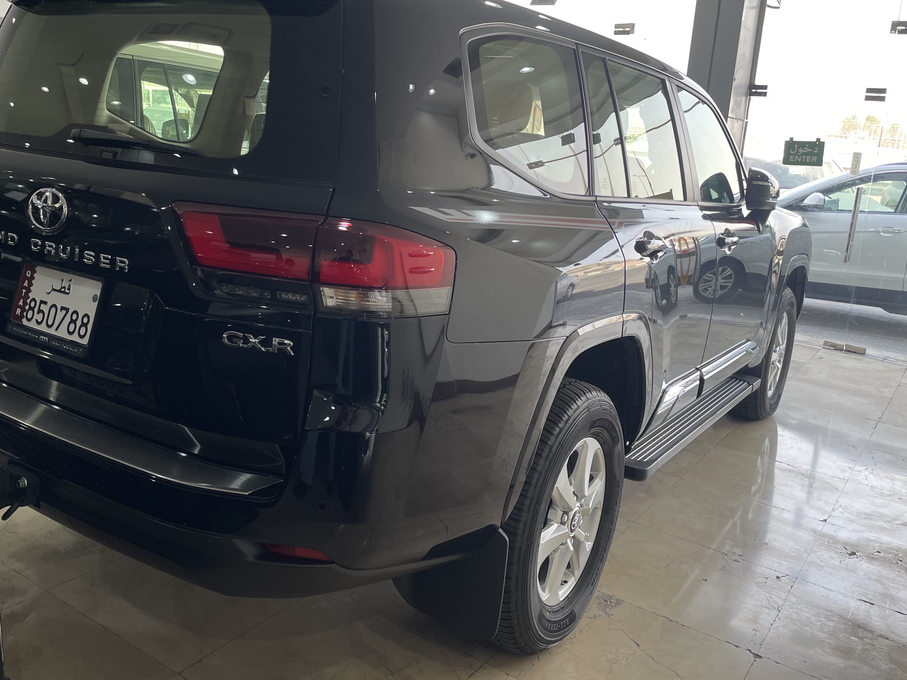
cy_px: 276
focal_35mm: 32
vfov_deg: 44.0
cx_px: 401
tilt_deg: -9.6
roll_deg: -4.5
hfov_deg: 56.7
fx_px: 838
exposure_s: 1/152
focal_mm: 4.2
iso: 32
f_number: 1.6
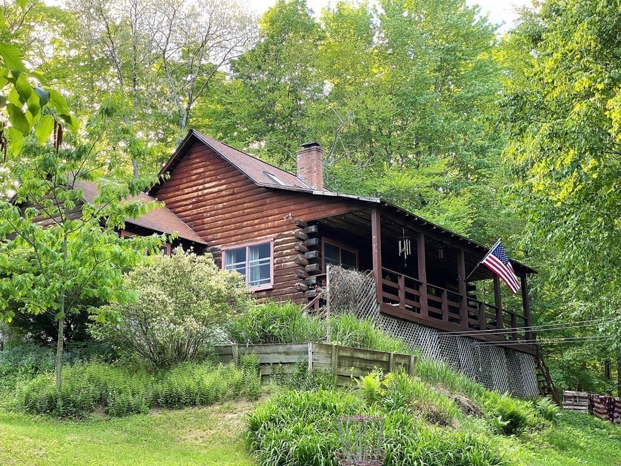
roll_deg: +0.2
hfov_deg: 36.8
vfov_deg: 28.0
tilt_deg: +15.0
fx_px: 933
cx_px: 310
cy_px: 233
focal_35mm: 52
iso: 25
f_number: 2
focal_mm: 6
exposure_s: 1/122
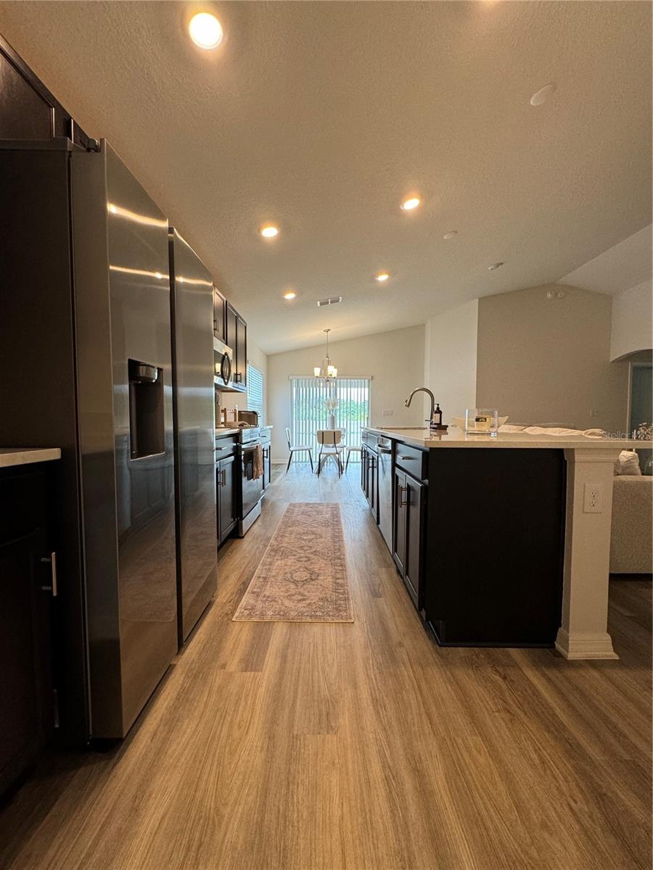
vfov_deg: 102.1
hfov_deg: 85.7
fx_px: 352
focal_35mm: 14
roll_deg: -0.2
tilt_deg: -1.7
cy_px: 435
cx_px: 326
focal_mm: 2.22
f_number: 2.2
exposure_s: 1/120
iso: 200
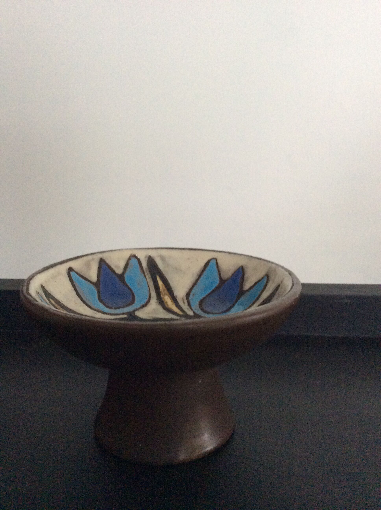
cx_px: 190
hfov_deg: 44.1
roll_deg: -0.5
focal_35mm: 32
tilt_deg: -12.3
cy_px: 255
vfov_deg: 56.9
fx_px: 471
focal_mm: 3.3
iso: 250
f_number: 2.4
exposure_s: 1/25
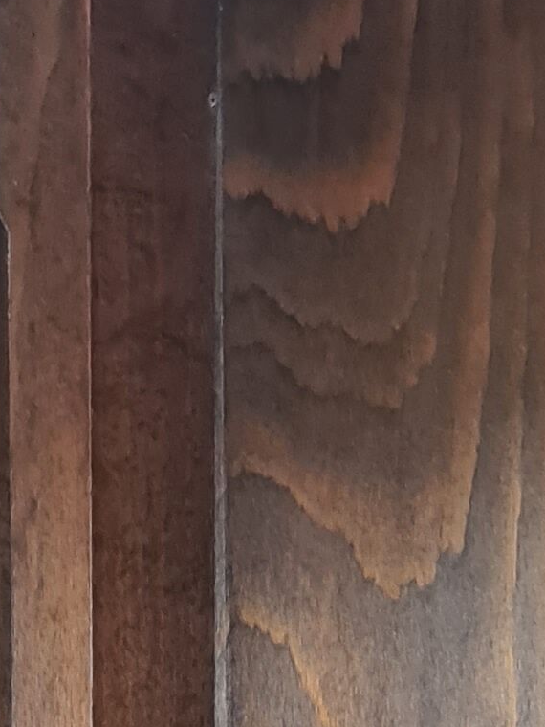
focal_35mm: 138
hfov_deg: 10.7
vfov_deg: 13.3
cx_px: 238
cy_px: 1164
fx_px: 2897
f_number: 1.8
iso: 125
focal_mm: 5.4
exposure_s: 1/50
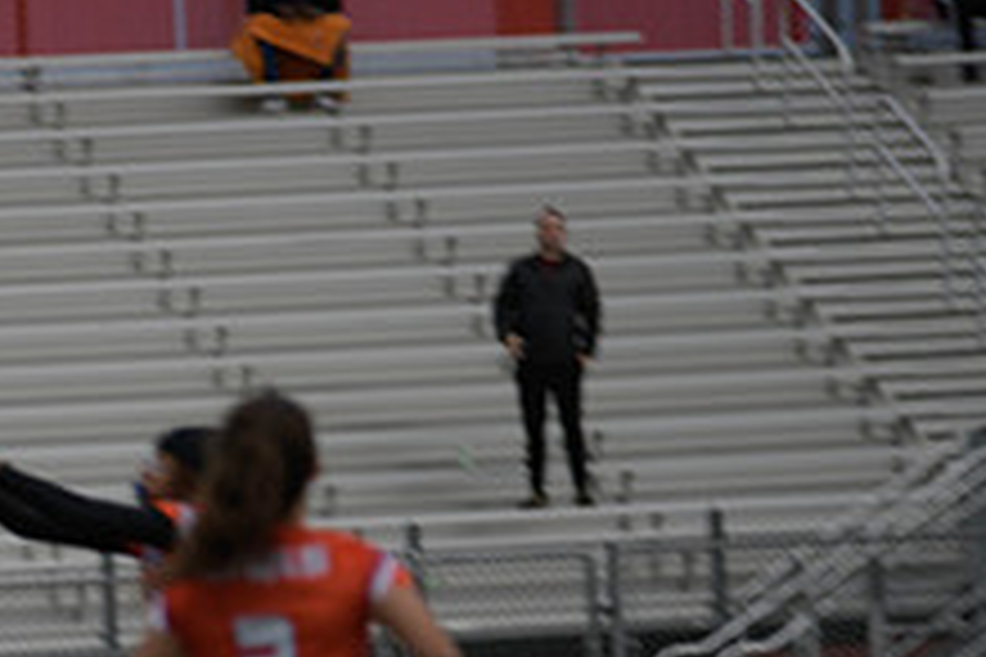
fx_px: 13776
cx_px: 36
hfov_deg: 4.1
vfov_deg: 2.7
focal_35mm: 503
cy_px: 704
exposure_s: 1/200
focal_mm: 190
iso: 64
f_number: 2.8
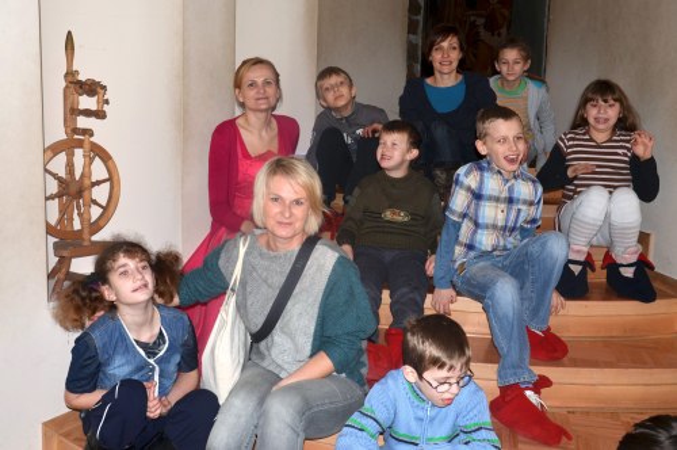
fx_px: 676
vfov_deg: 36.8
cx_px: 338
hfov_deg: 53.2
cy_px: 225
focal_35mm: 36
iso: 100
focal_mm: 24
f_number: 8
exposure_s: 1/60
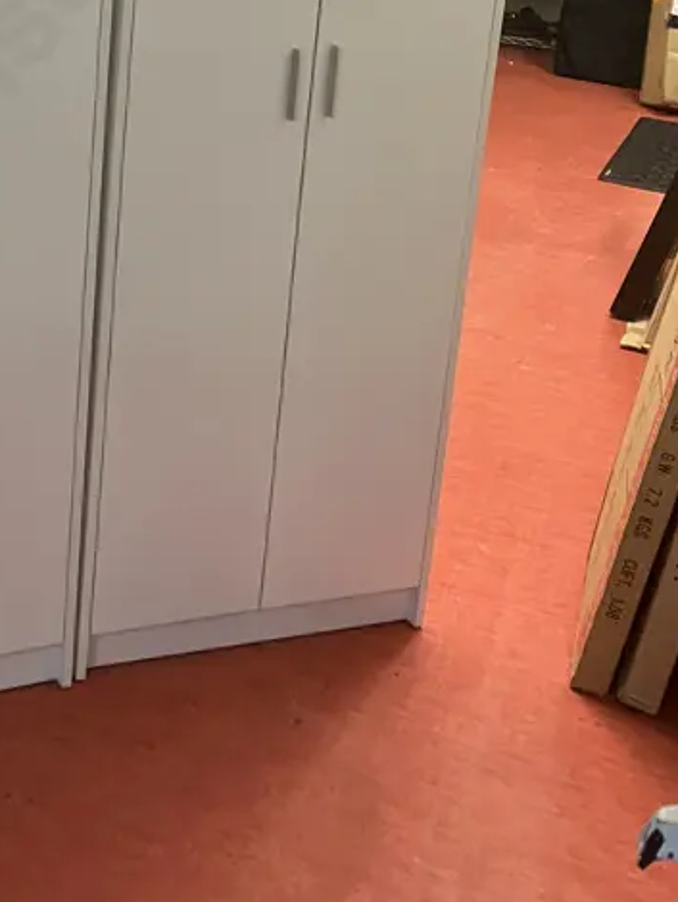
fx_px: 1592
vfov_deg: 30.0
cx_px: 6
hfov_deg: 23.1
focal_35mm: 61
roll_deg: -2.4
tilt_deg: -12.2
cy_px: 50
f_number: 1.8
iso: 250
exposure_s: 1/50
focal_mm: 3.99
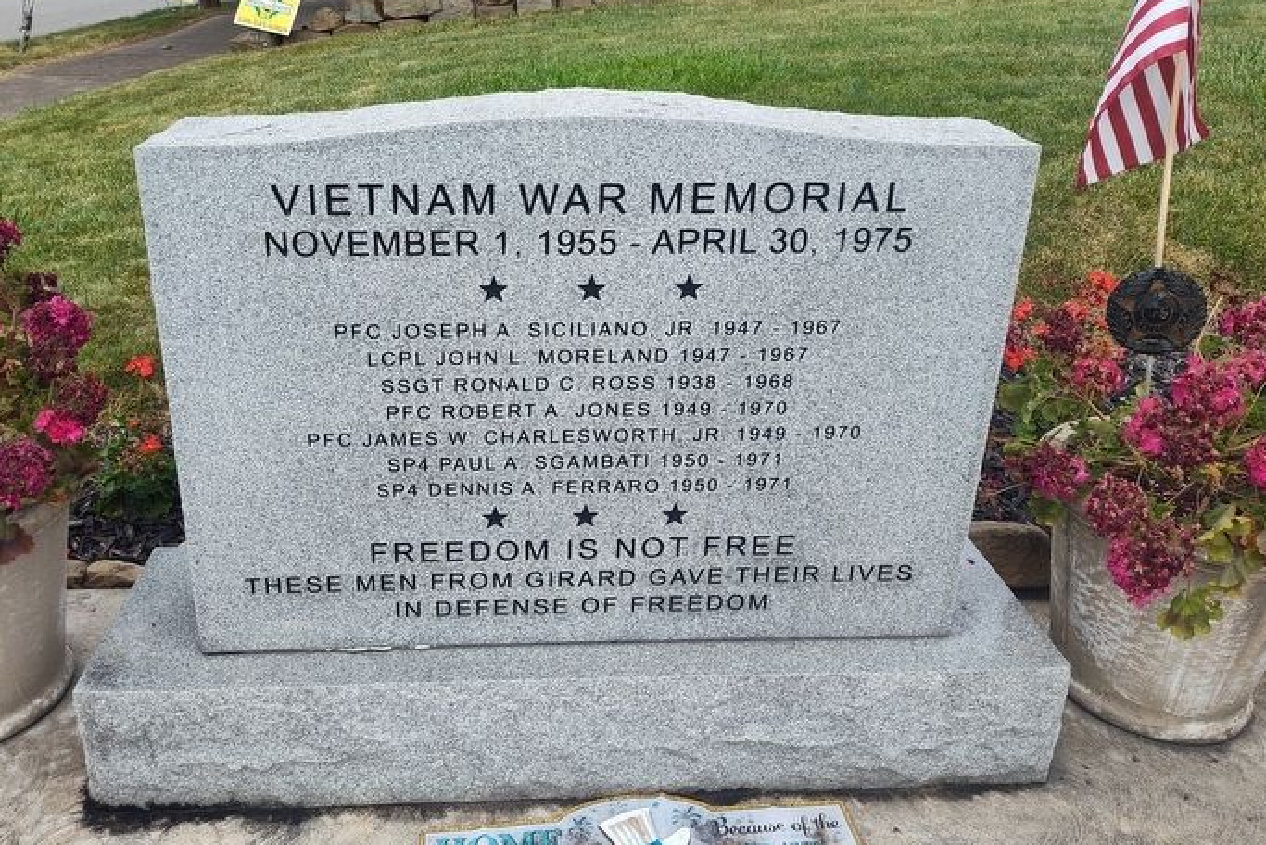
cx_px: 549
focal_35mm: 28
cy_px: 324
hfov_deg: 65.2
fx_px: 985
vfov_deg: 46.1
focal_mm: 5.56
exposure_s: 1/324
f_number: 1.8
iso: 100
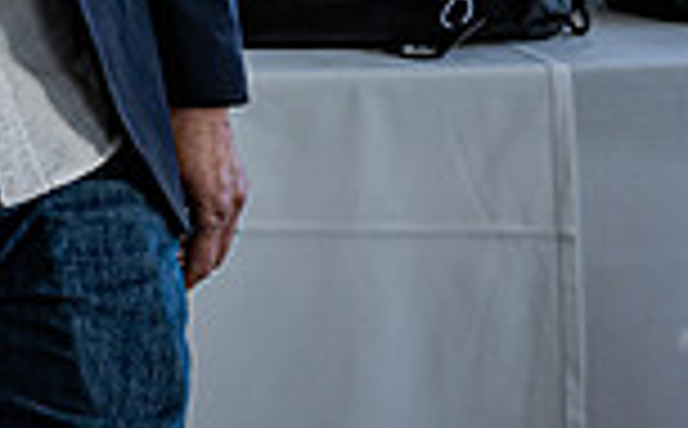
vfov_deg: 8.1
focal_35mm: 154
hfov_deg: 12.0
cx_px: -707
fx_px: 2882
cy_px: -376
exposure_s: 1/250
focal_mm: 34
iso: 200
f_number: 5
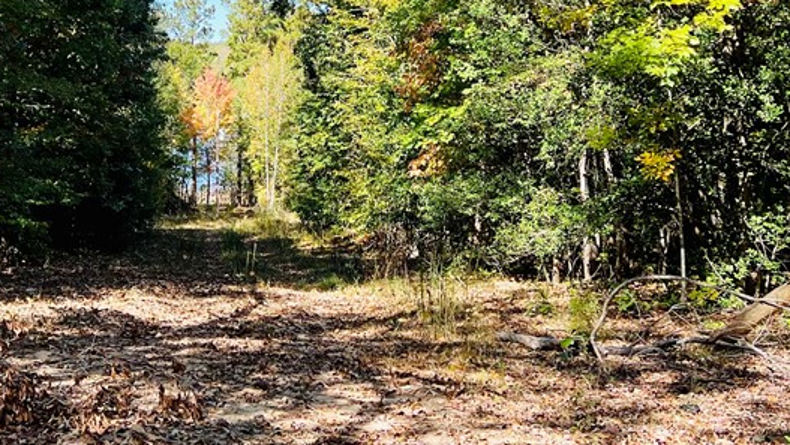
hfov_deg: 37.7
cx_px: 316
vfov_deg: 20.9
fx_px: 1153
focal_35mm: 55
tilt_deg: +5.5
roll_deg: -1.4
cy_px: -30
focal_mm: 5.7
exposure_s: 1/1159
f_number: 1.5
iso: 50
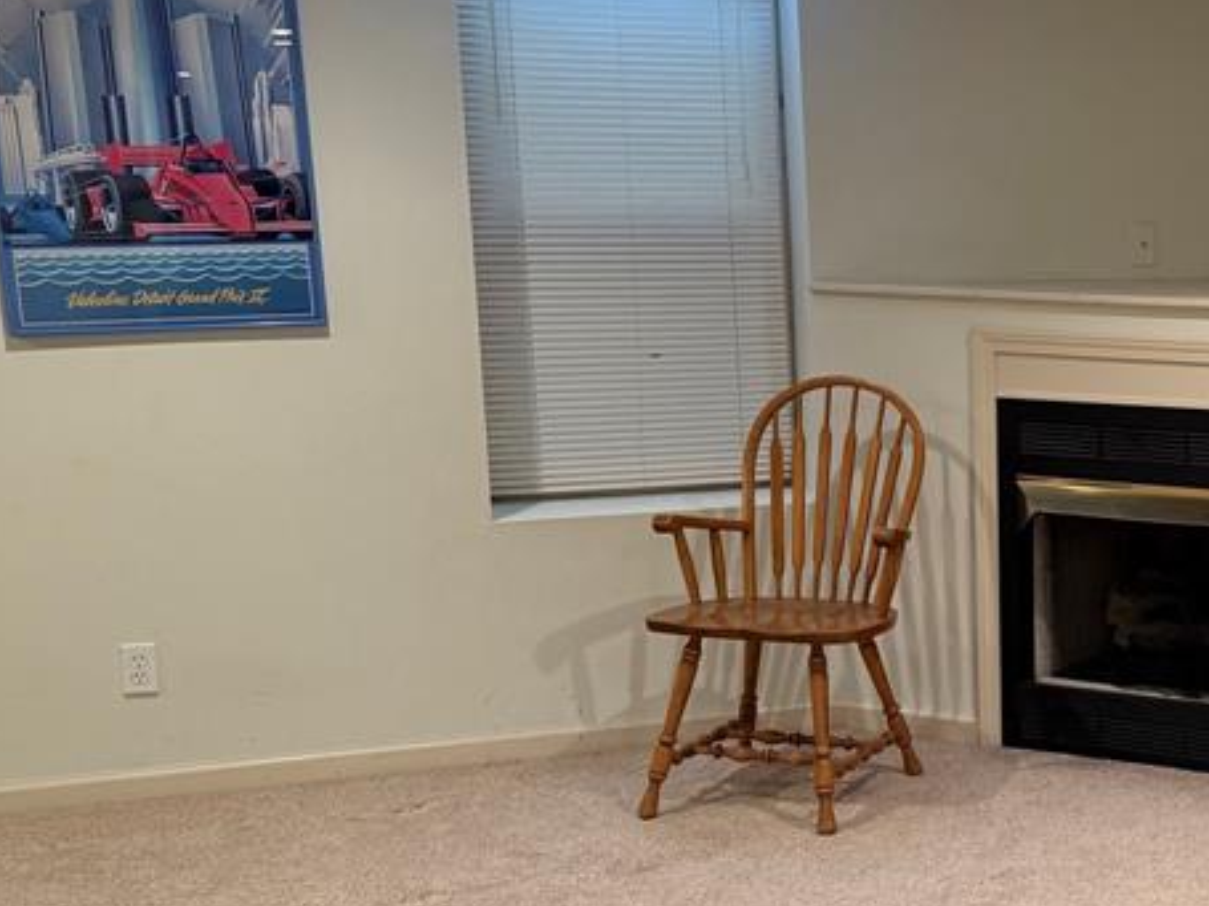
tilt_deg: -10.1
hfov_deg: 32.6
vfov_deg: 27.0
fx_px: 1886
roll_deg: -0.7
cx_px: 1217
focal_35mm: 54
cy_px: 539
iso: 250
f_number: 1.78
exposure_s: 1/60
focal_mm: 6.76
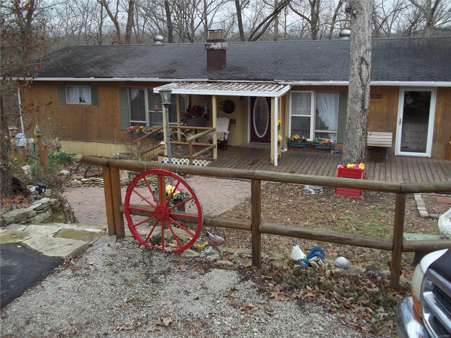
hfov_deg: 56.8
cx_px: 226
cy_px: 169
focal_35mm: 32
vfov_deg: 44.2
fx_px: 417
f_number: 2.9
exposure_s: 1/250
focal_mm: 5.7
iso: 64
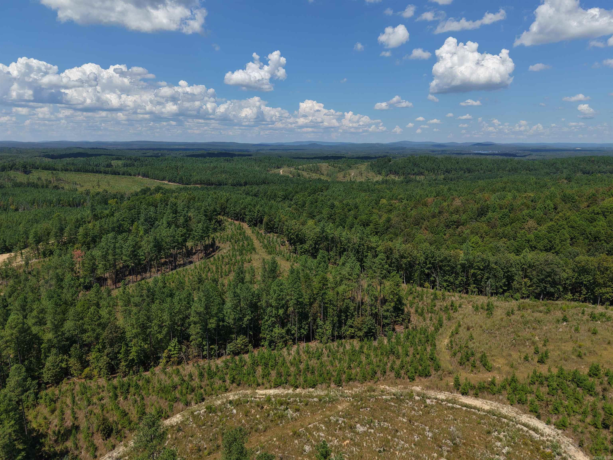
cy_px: 230
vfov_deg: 56.8
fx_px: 425
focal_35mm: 24
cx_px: 306
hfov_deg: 71.6
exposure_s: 1/6400
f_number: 1.8
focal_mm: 8.67
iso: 180
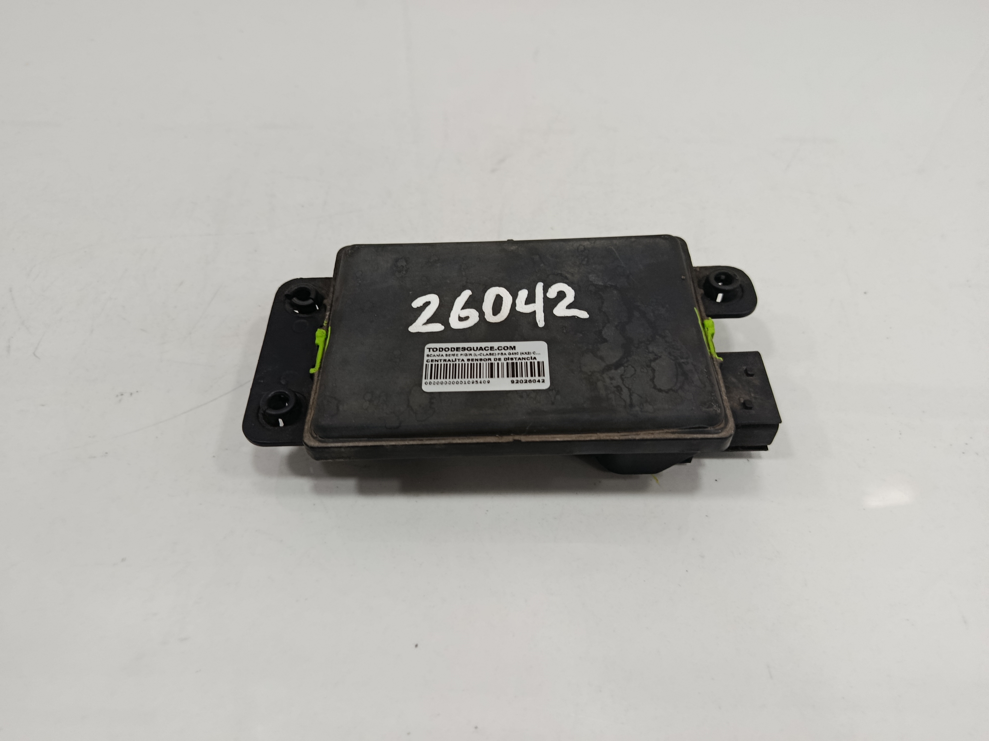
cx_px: 494
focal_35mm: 24
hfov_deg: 71.6
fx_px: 686
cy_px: 370
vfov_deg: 56.8
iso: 885
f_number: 1.7
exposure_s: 1/100
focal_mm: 5.24
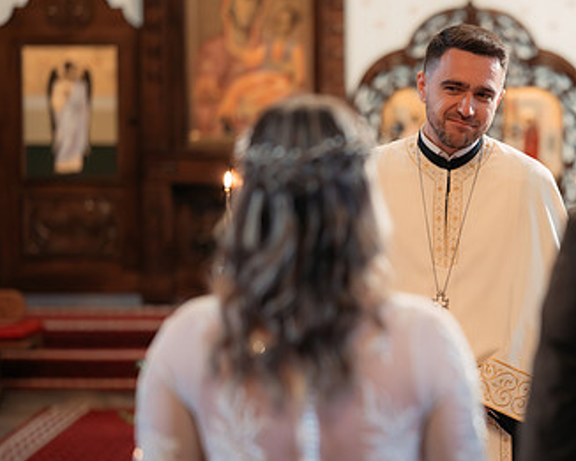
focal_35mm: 142
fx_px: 2421
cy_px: 286
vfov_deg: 10.9
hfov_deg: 13.5
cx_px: 496
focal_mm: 85
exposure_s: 1/200
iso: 1600
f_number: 1.8
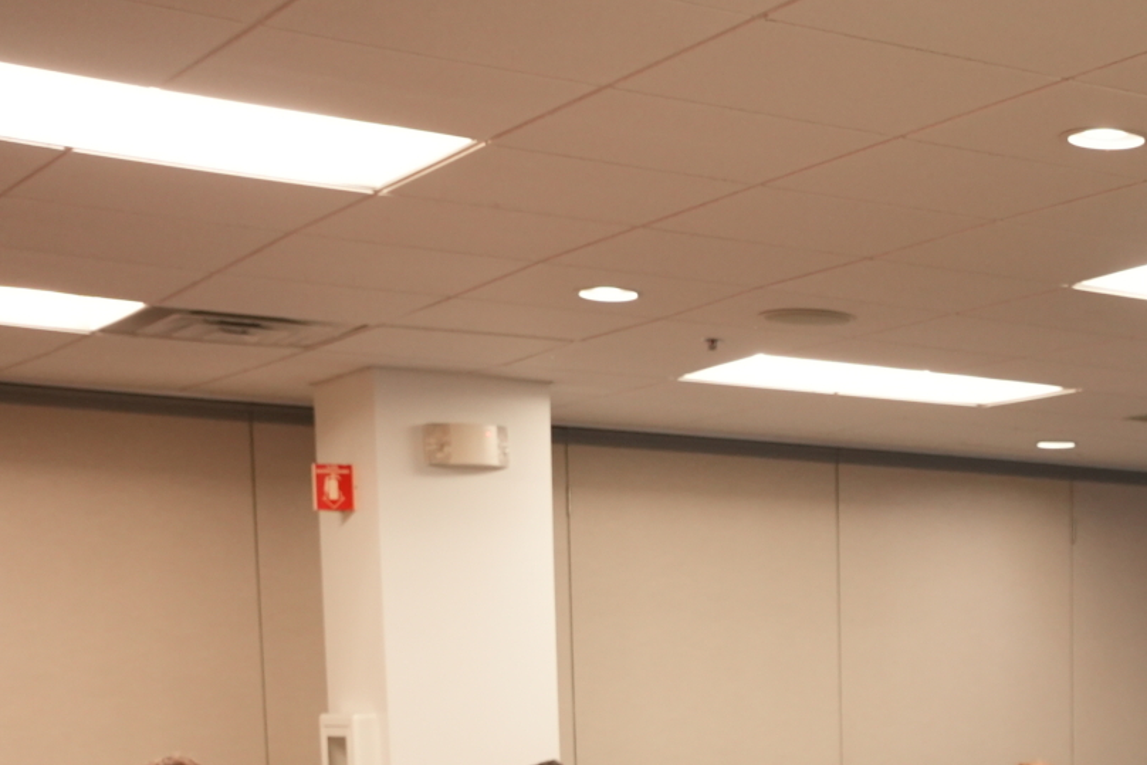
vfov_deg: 16.5
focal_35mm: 76
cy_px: 1105
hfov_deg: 22.8
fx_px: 2422
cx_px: 1610
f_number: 4
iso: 1600
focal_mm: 24
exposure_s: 1/160
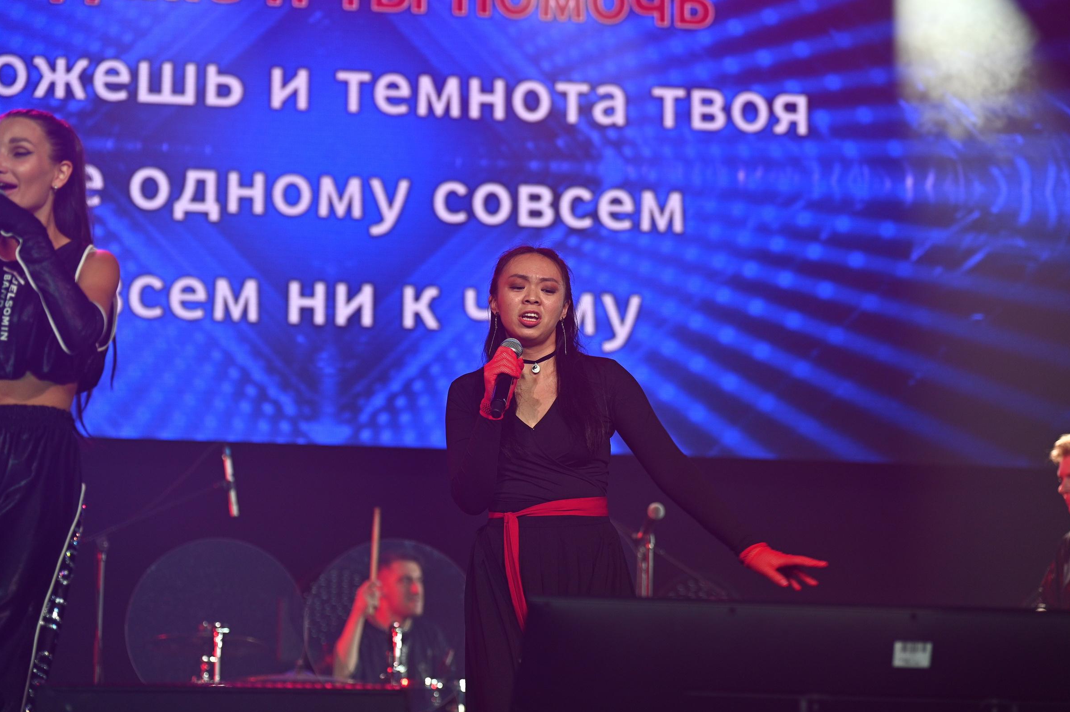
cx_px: 558
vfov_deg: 13.3
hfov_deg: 19.8
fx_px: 3059
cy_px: 374
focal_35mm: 103
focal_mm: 96
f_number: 2.7
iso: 280
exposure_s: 1/250
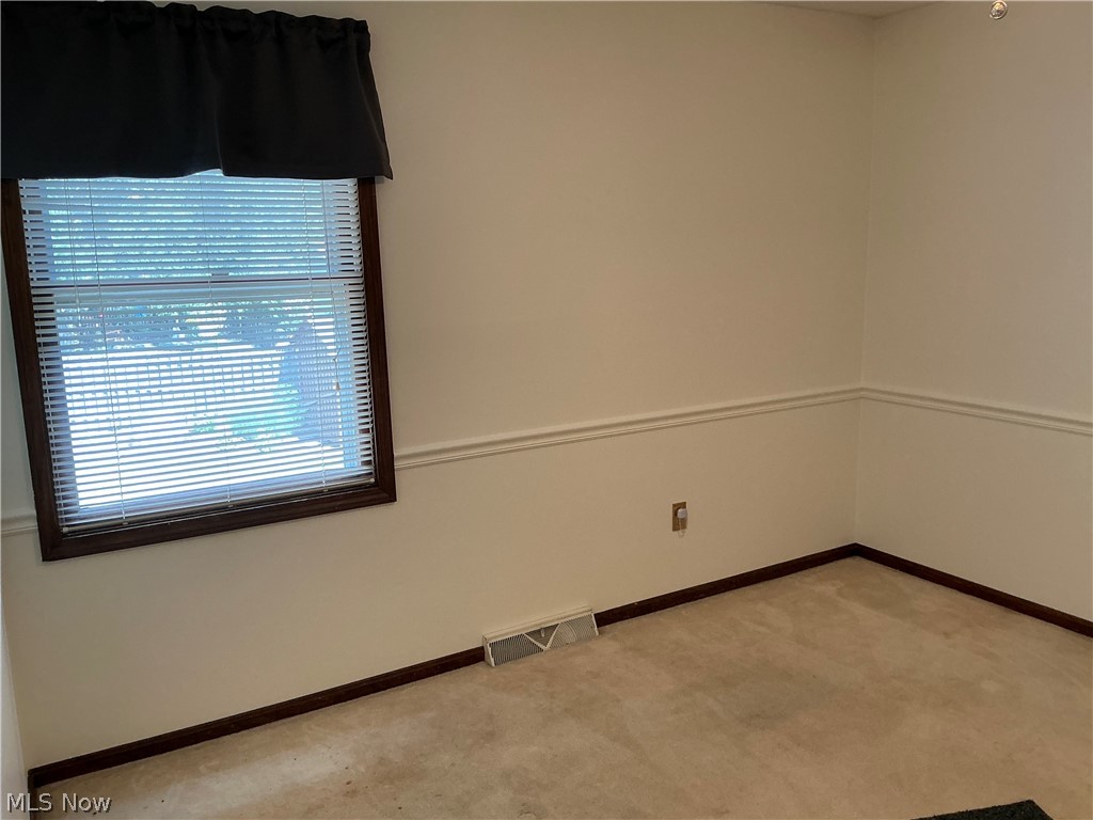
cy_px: 410
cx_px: 546
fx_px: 884
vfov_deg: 49.7
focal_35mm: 28
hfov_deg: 63.4
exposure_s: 1/60
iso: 64
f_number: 1.8
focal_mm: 3
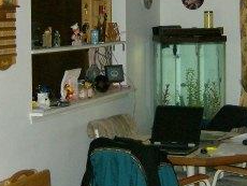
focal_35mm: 100
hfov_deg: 19.6
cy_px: 46
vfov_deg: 14.8
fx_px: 714
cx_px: 147
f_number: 2.8
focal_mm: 6
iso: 200
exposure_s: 1/60
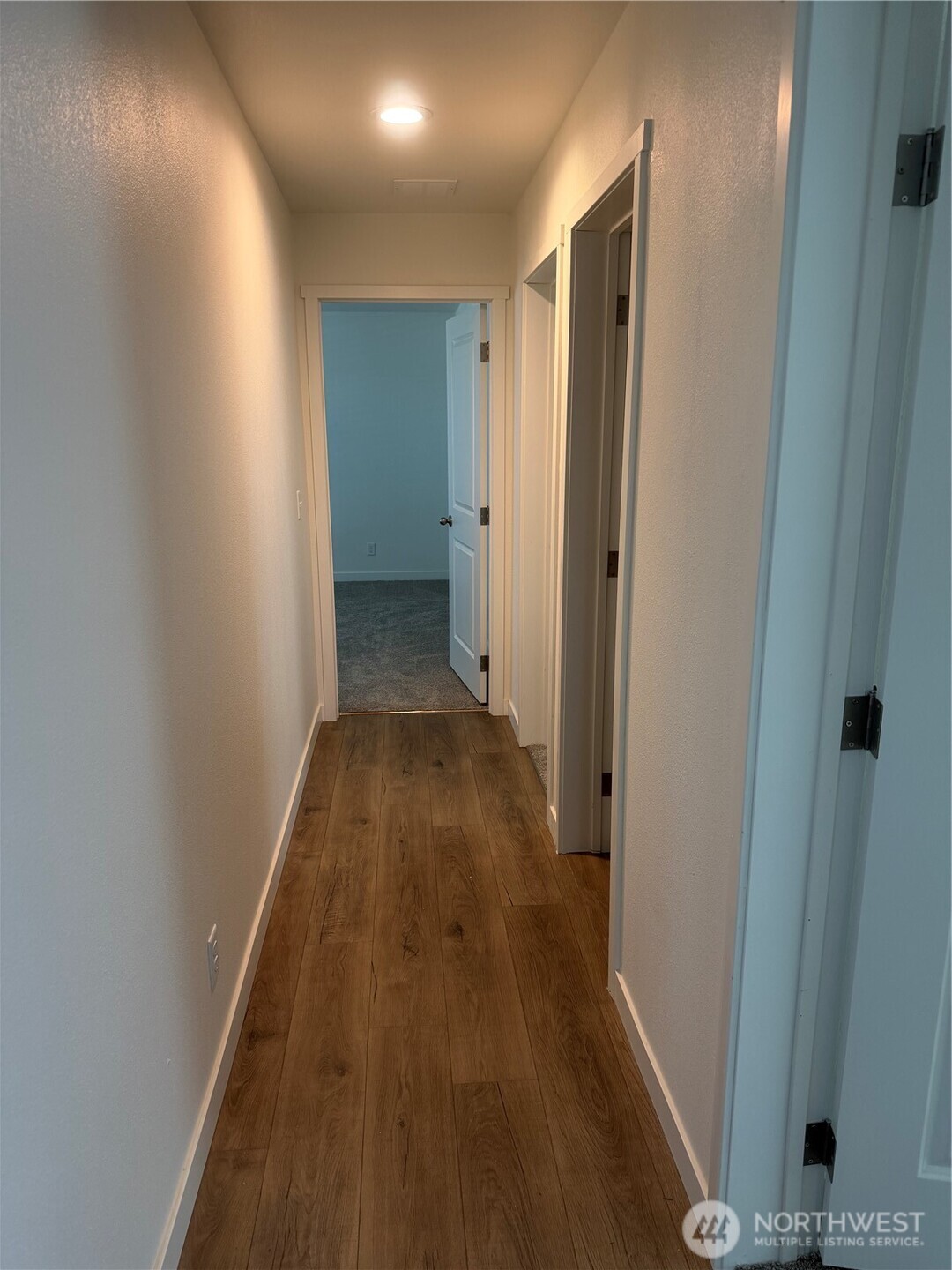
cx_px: 476
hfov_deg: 56.8
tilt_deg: -12.9
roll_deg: +0.3
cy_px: 635
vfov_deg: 71.6
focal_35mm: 24
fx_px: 880
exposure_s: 1/120
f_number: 1.78
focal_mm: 6.76
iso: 200
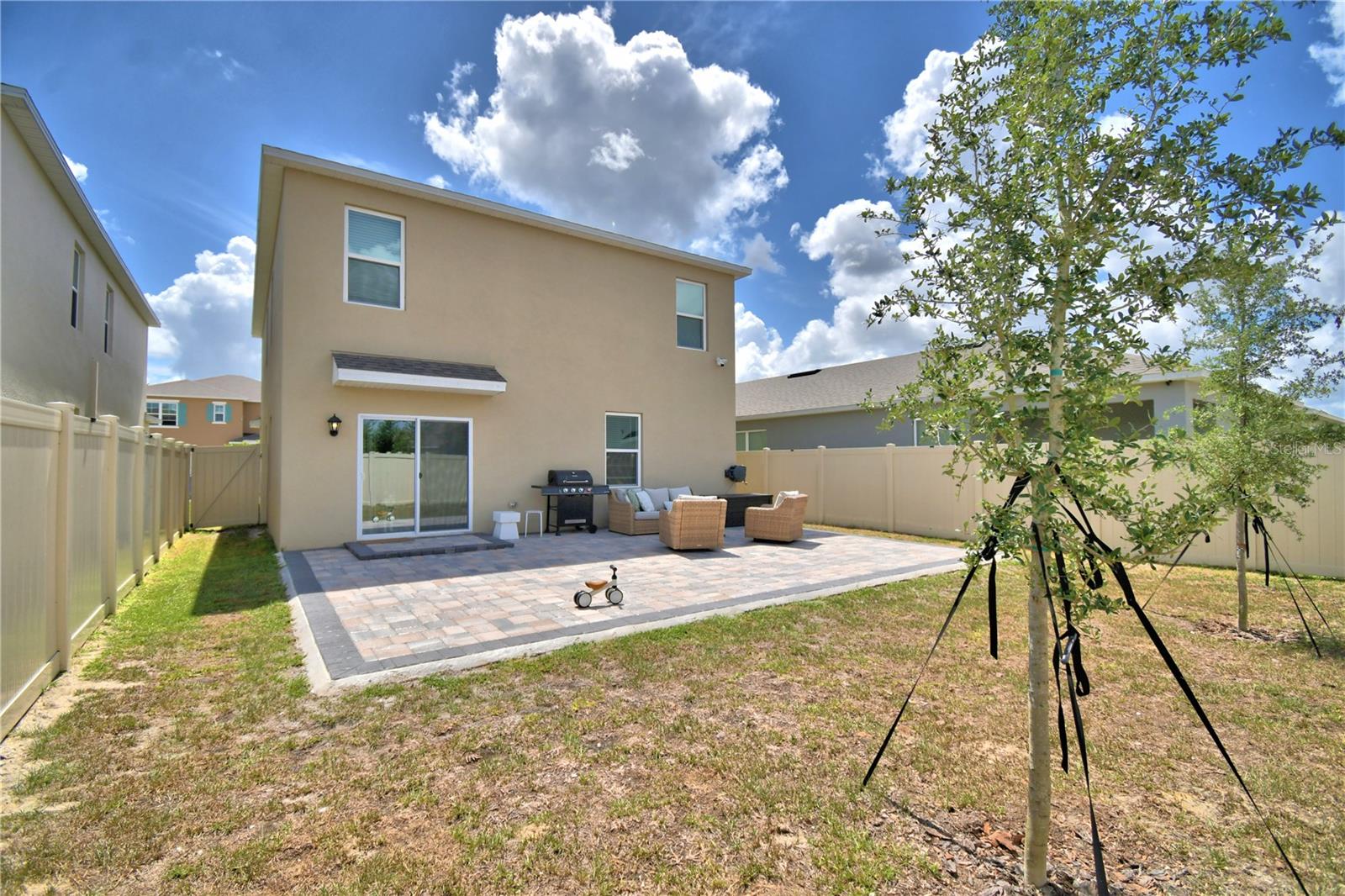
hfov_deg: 100.4
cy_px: 448
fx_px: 560
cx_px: 672
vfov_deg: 77.3
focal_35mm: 15
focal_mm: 10
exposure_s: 1/2000
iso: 100
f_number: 4.5
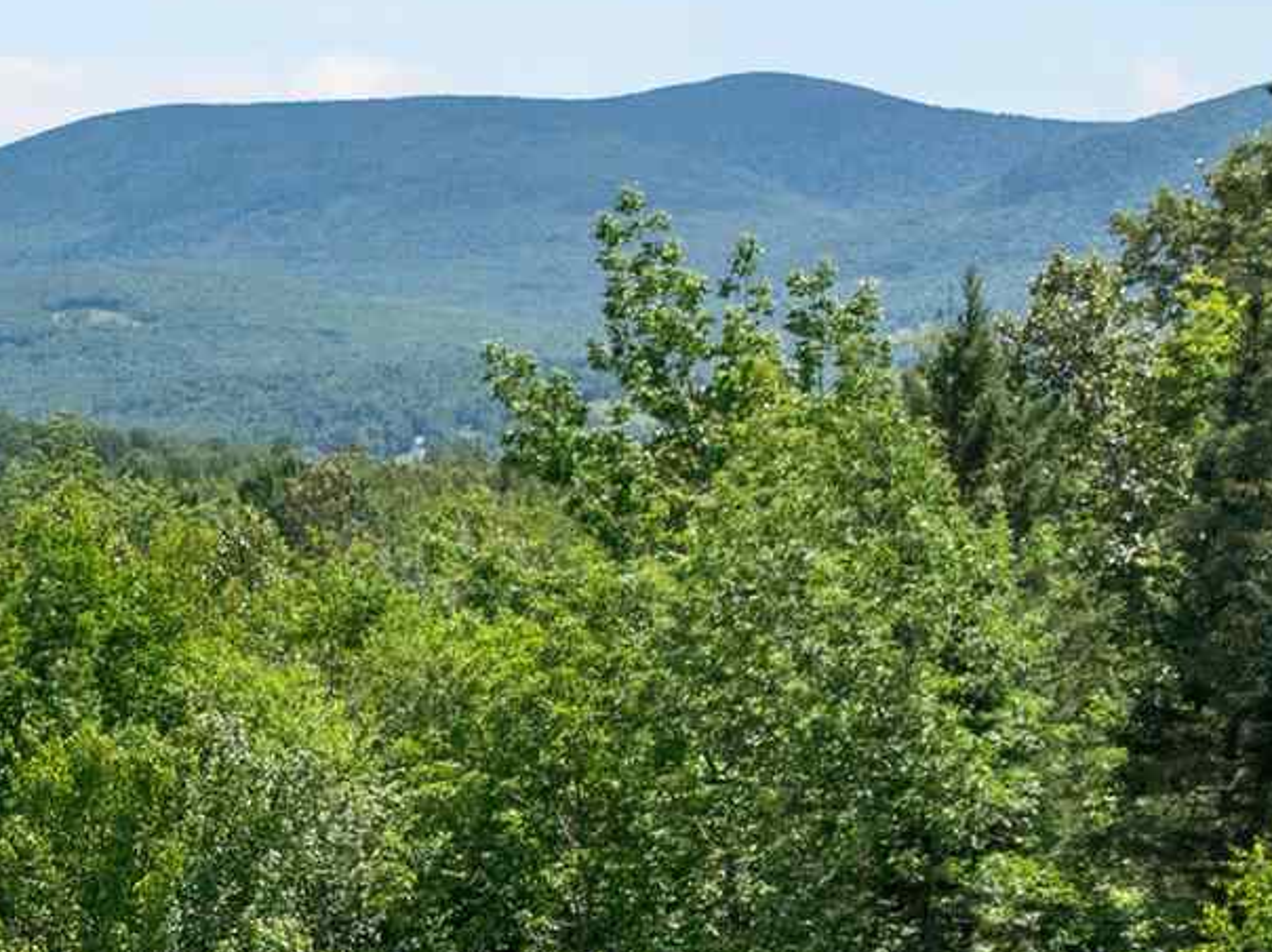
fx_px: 4479
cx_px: -524
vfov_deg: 11.6
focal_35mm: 122
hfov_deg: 15.2
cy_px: 1417
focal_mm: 12.29
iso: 170
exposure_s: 1/2500
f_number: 2.8
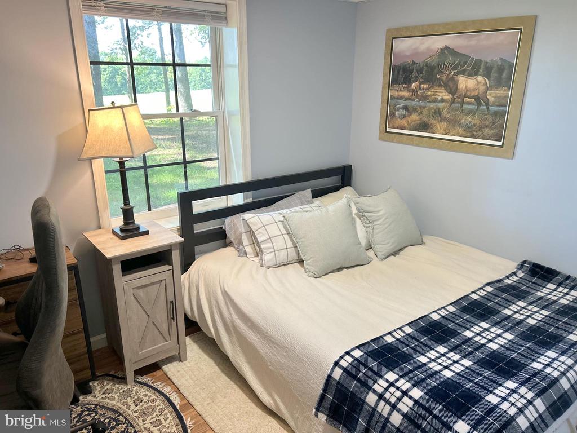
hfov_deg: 67.3
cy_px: 216
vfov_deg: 53.1
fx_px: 433
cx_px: 288
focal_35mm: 26
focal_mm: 5.7
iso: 125
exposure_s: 1/120
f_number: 1.5
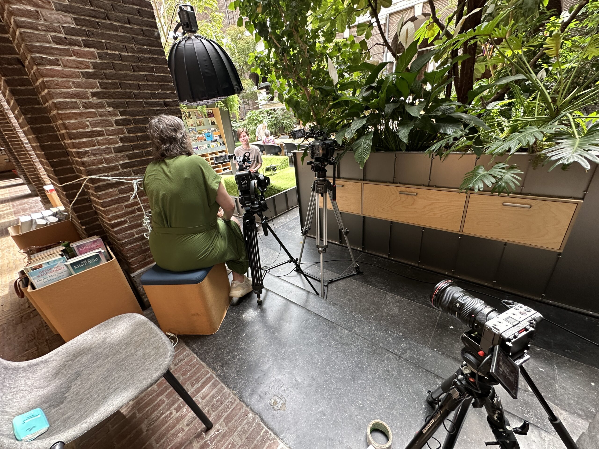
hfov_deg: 102.1
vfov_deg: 85.7
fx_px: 242
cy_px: 224
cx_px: 300
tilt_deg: -25.2
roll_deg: +7.4
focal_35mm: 14
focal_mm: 2.22
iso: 160
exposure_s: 1/99
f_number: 2.2
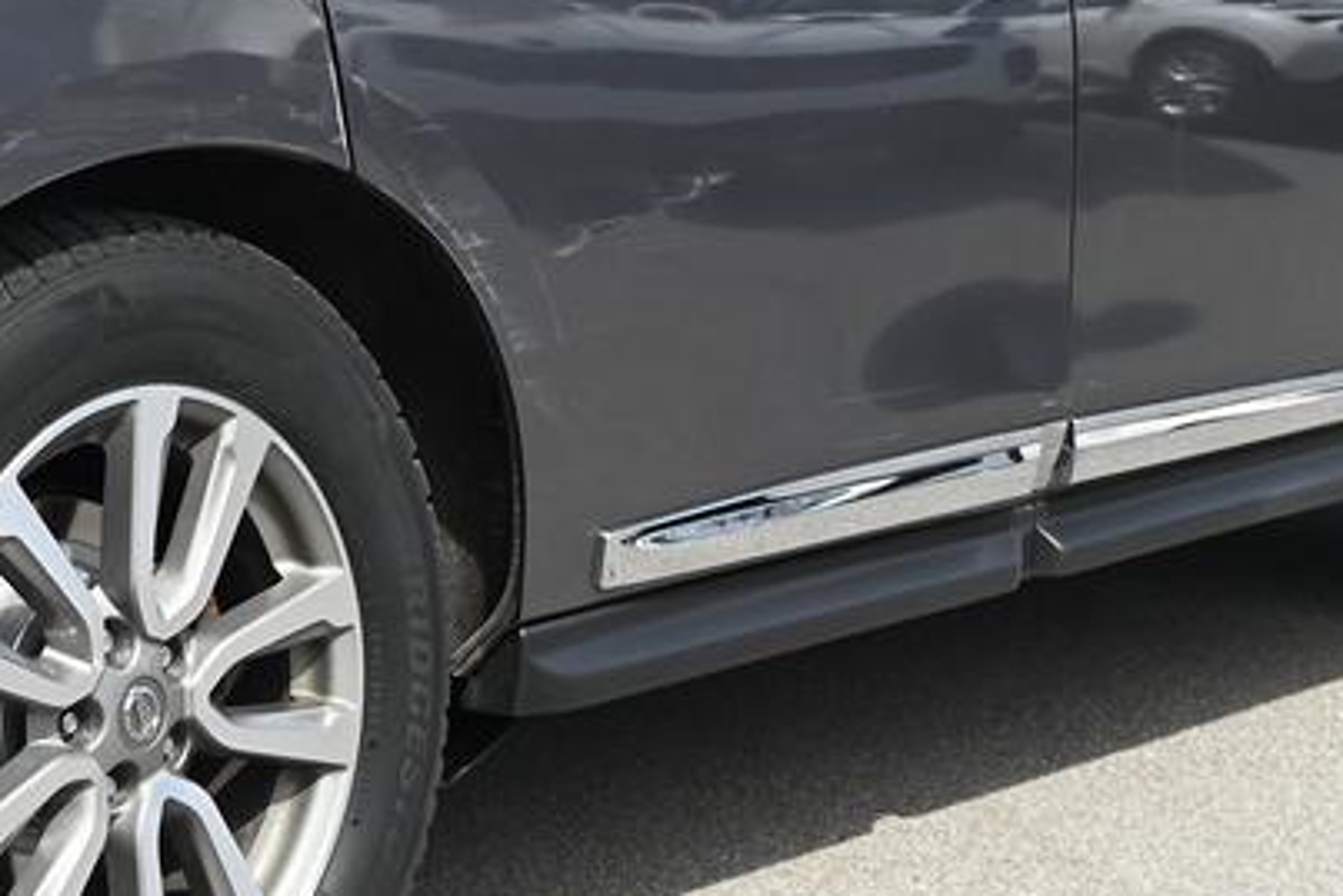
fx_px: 4030
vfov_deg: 12.4
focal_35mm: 108
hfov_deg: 18.3
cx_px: -57
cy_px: -198
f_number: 6.3
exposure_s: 1/320
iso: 100
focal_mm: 34
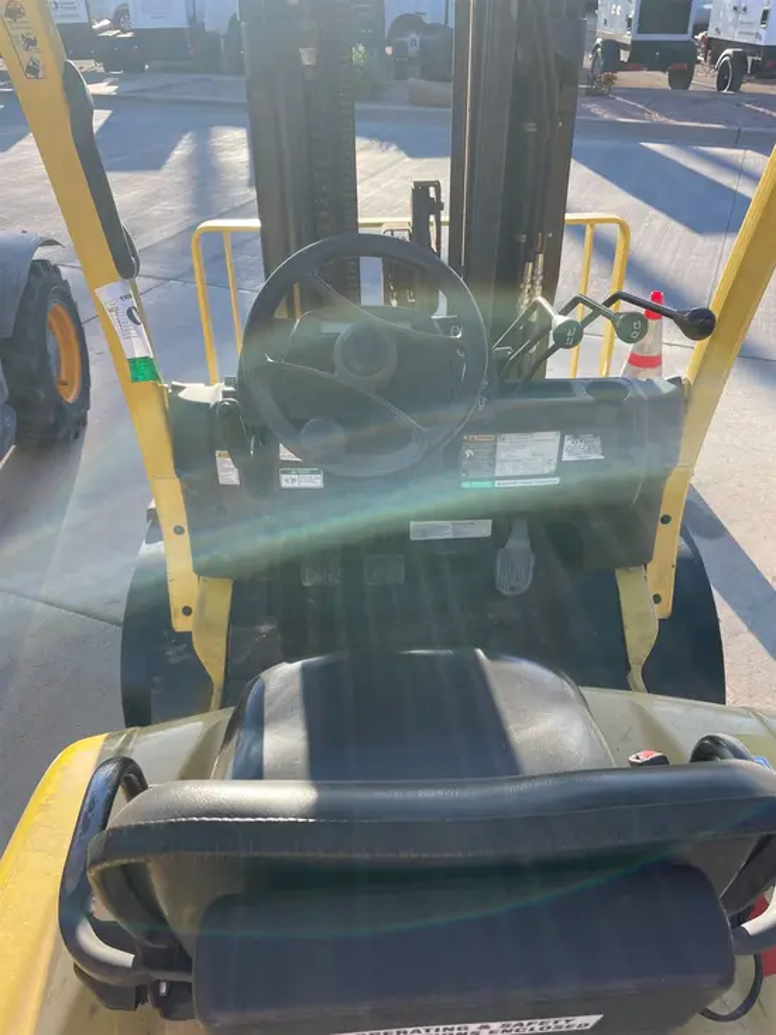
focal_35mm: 26
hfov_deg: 53.1
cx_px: 388
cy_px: 518
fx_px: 777
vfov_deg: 67.3
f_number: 1.6
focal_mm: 4.2
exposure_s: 1/1024
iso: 50
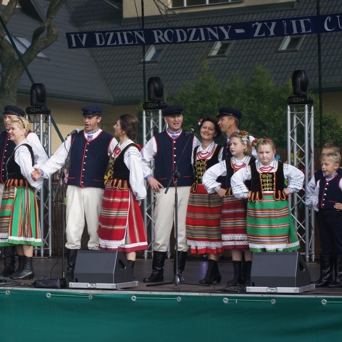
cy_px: 170
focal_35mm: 106
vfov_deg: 16.5
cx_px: 85
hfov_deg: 16.4
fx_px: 1181
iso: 200
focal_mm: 55
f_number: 8
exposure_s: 1/200
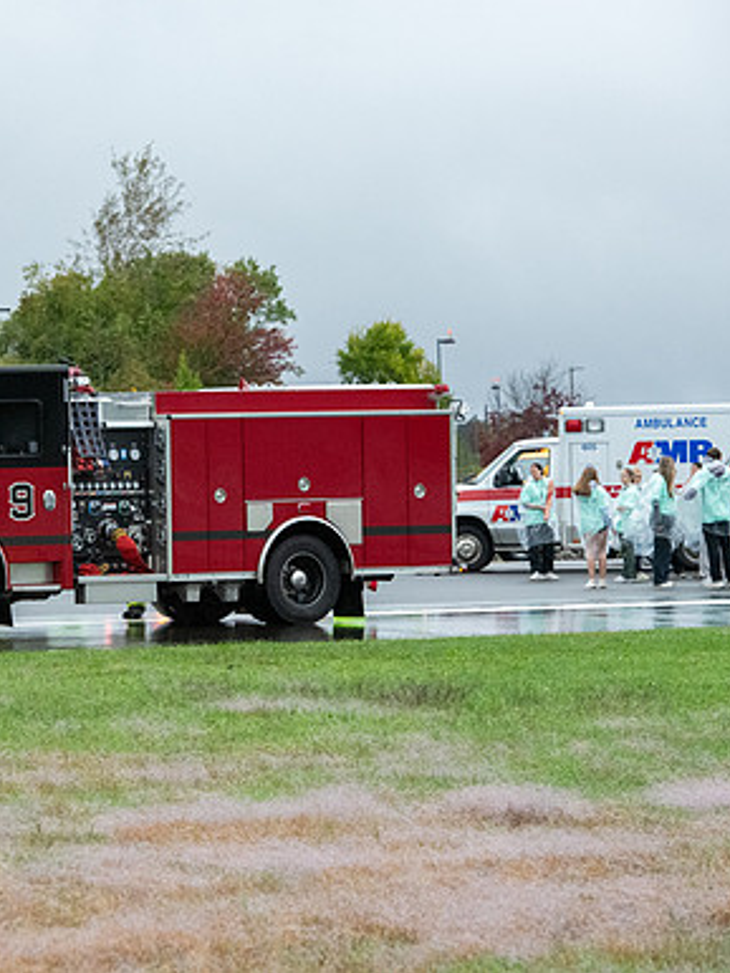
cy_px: 486
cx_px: 101
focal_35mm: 203
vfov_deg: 9.7
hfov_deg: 7.3
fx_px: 5705
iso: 8000
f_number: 6.3
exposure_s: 1/3200
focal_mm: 140
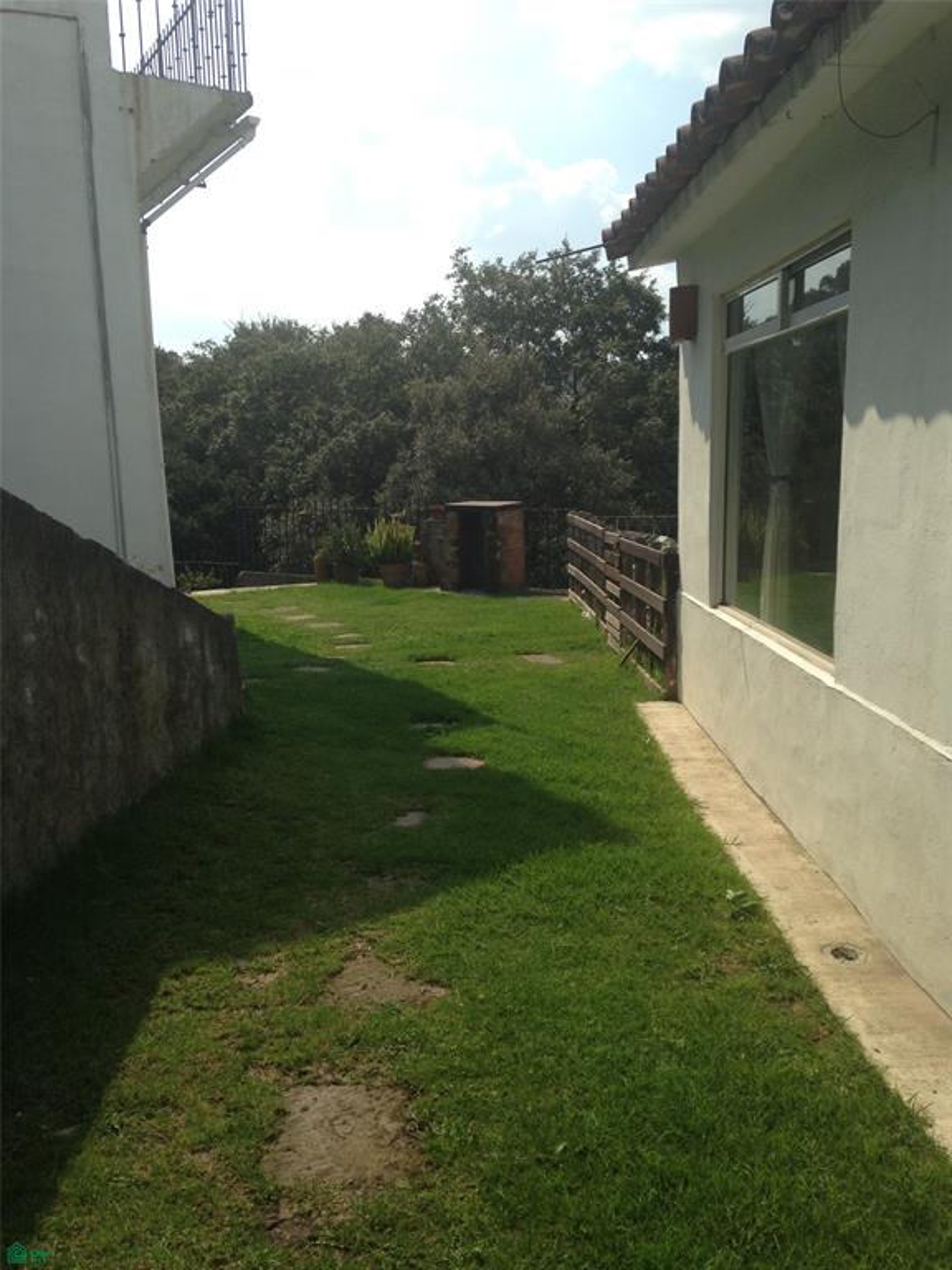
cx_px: 476
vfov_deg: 55.4
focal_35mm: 33
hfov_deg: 42.9
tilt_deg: -6.3
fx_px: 1210
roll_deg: +1.3
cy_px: 635
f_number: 2.4
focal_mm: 4.12
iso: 50
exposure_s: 1/1748
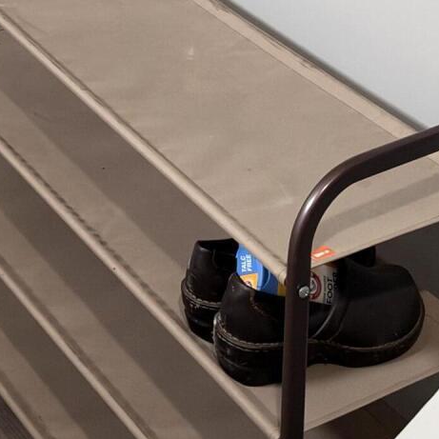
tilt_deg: -12.0
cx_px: -166
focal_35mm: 92
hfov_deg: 17.5
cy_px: -373
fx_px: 1320
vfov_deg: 15.8
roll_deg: +0.6
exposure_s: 1/60
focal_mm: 6.93
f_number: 1.8
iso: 250
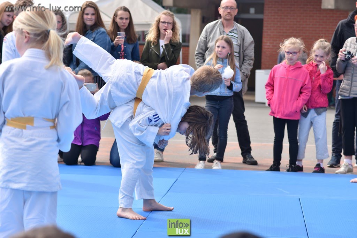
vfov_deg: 12.7
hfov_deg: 18.9
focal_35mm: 108
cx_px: 178
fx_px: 1071
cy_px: 119
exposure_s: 1/500
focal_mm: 72
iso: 100
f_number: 4
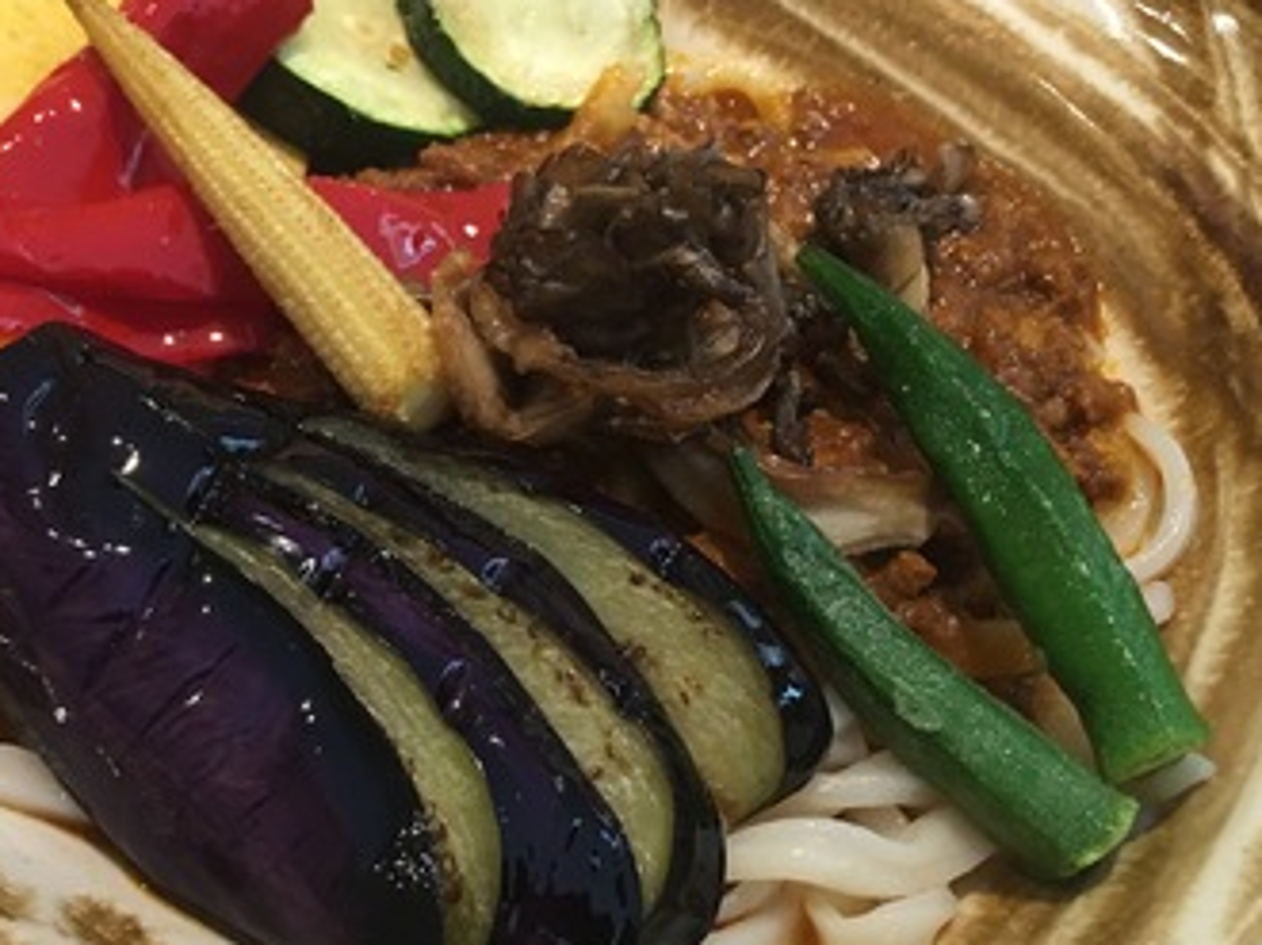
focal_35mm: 44
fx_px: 1603
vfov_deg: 32.8
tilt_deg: -50.1
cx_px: 424
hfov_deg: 42.4
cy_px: 457
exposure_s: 1/30
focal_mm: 4.15
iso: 200
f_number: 2.2
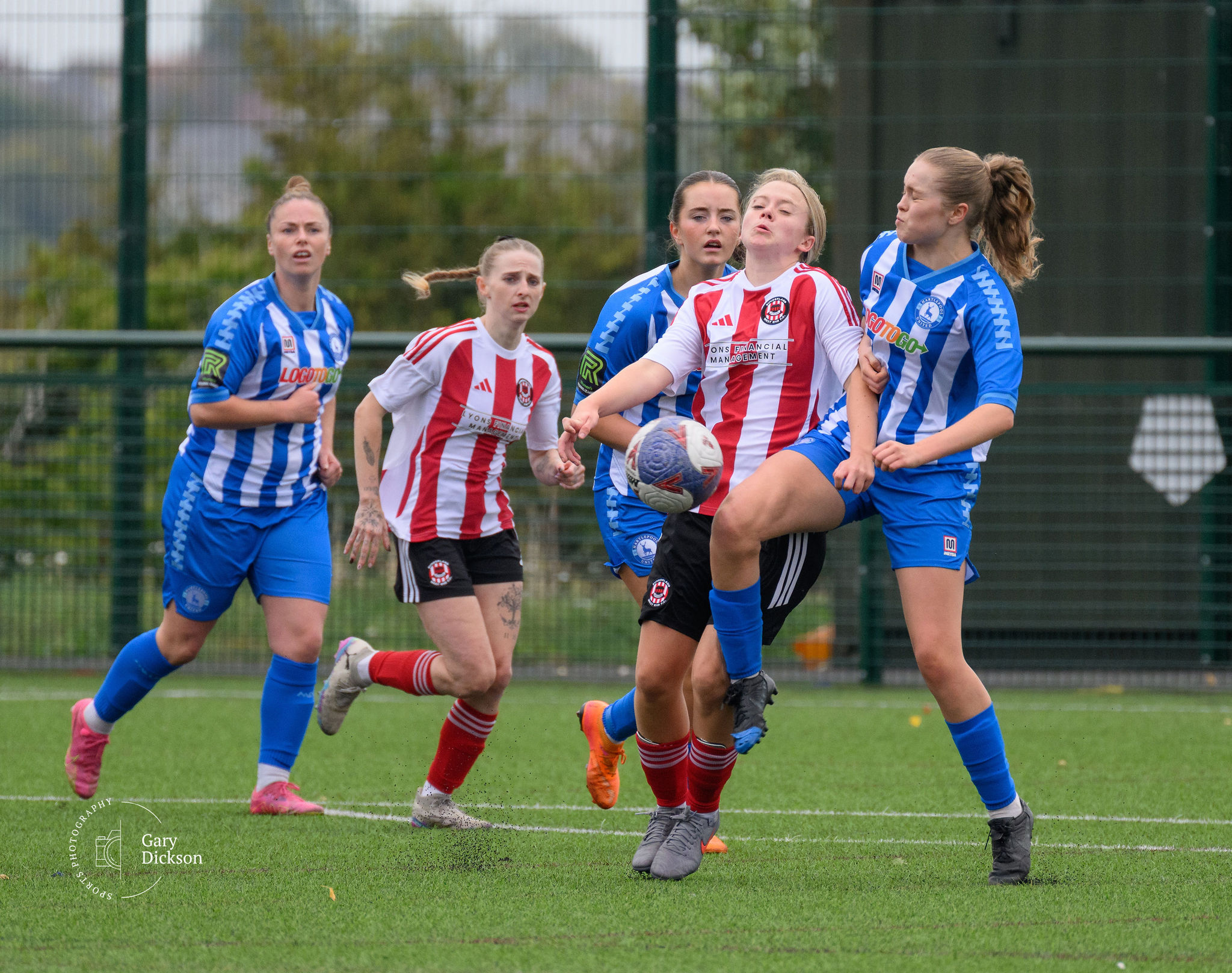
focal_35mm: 740
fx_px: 26849
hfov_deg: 2.6
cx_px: 727
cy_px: 484
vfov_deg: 2.1
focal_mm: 400
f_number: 5.6
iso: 1100
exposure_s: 1/1250
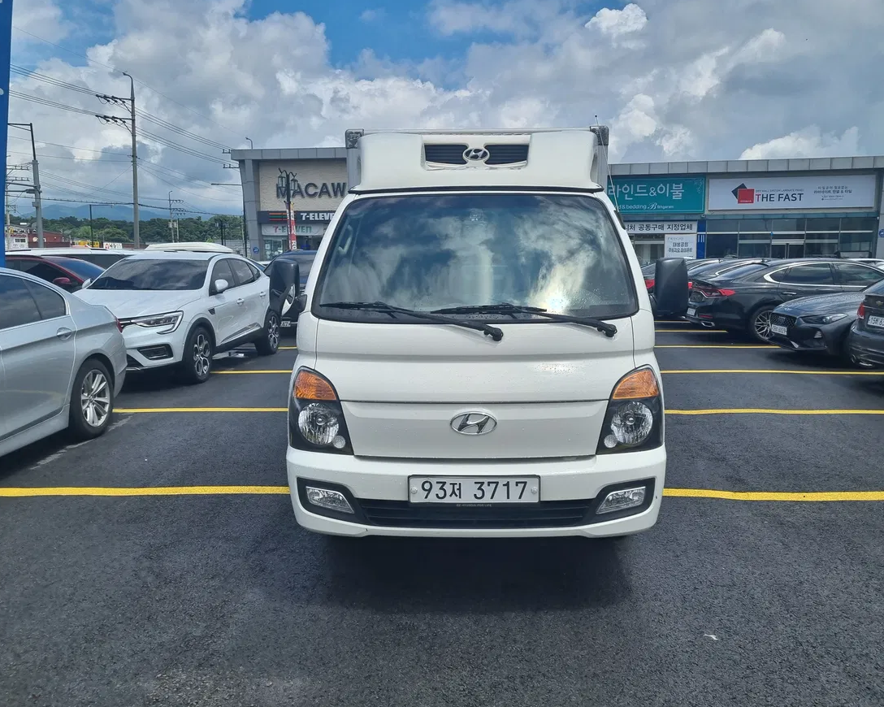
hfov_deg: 62.2
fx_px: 732
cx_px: 462
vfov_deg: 51.5
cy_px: 349
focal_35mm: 28
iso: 50
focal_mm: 5.4
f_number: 1.8
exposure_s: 1/12352
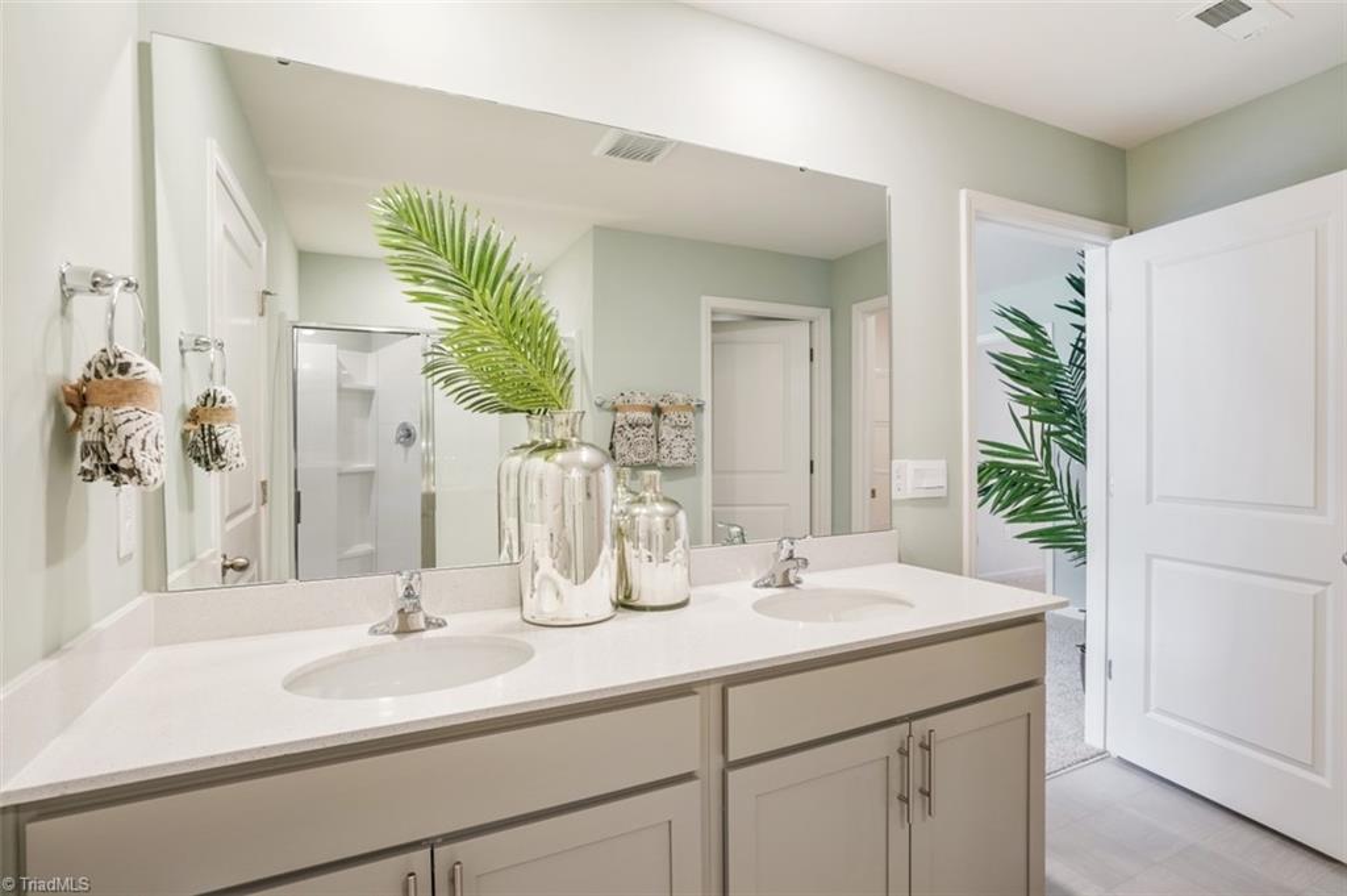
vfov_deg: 70.3
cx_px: 674
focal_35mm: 17
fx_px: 636
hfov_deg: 93.3
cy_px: 448
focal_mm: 17
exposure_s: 1/8
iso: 400
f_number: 7.1
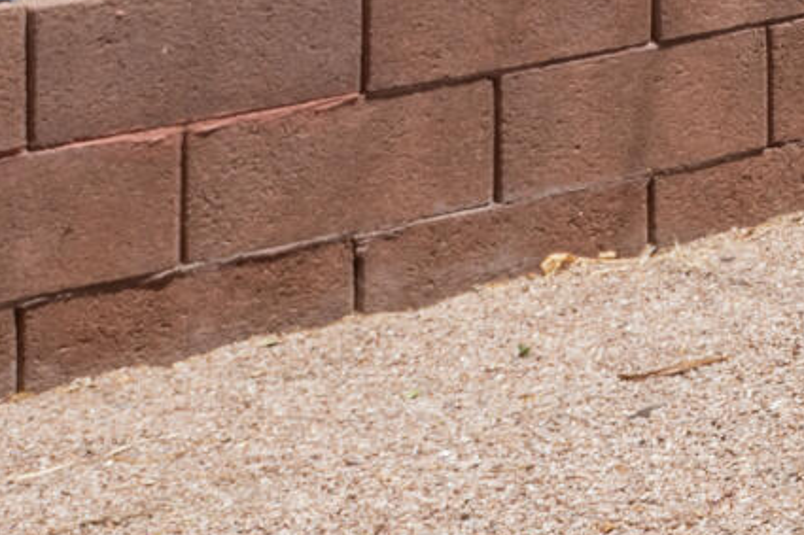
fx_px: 2679
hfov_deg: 11.1
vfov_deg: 10.2
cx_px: 2393
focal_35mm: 120
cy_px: -650
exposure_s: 1/125
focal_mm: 17
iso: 125
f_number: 8
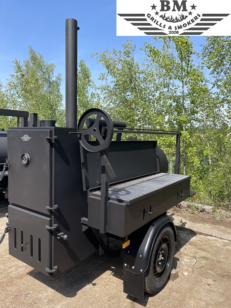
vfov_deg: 67.3
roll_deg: -0.8
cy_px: 154
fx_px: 231
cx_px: 116
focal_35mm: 26
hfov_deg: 53.1
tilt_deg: -3.6
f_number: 1.6
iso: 32
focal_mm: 5.1
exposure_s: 1/1821
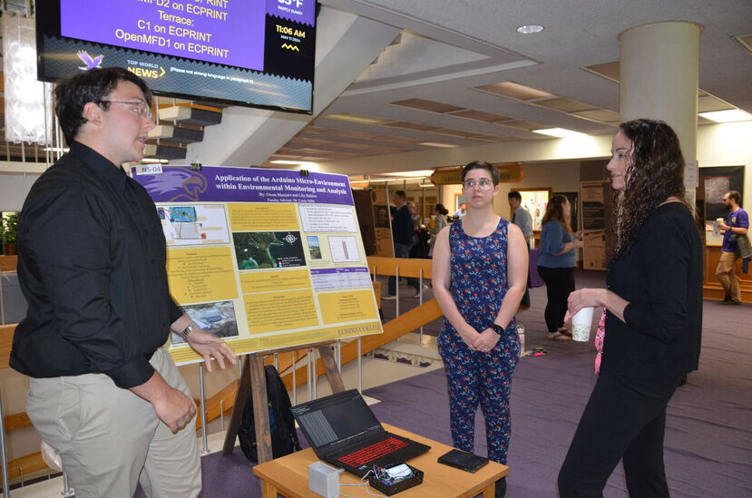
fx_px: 563
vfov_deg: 47.7
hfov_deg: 67.5
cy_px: 249
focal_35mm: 27
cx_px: 376
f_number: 3.5
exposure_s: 1/60
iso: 1400
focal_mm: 18
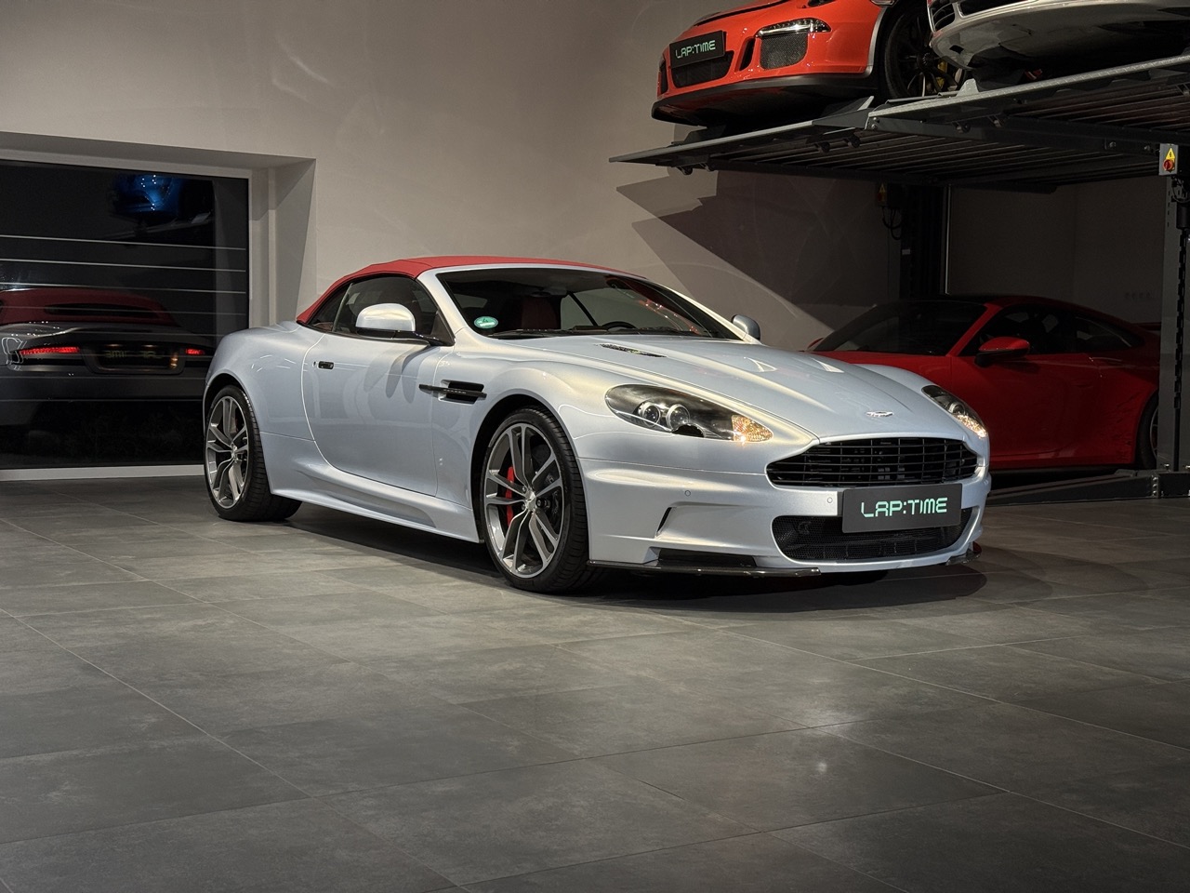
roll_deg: -1.1
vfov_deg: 30.3
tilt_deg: -3.2
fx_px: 1650
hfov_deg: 39.7
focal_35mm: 48
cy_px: 446
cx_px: 595
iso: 100
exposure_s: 1/100
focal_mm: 6.76
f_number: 1.78
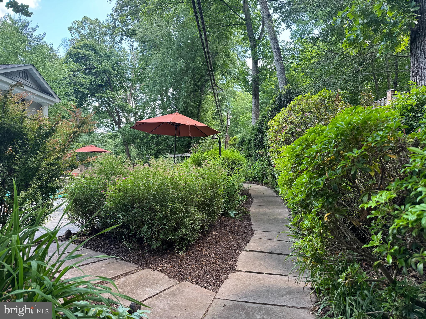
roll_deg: -0.1
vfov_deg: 56.8
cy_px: 160
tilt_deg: +1.2
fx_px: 295
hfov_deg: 71.6
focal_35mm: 24
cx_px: 213
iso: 64
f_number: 1.78
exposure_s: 1/141
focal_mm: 6.76
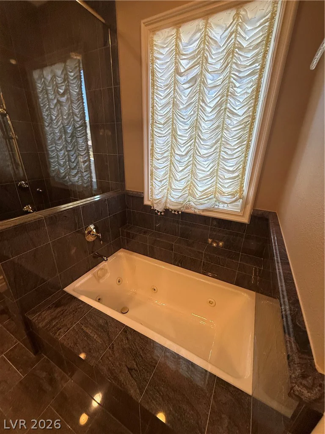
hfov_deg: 85.7
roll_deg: -1.3
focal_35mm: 14
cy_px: 217
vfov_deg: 102.1
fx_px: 175
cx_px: 162
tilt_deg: -21.3
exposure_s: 1/120
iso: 250
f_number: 2.2
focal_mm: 2.22
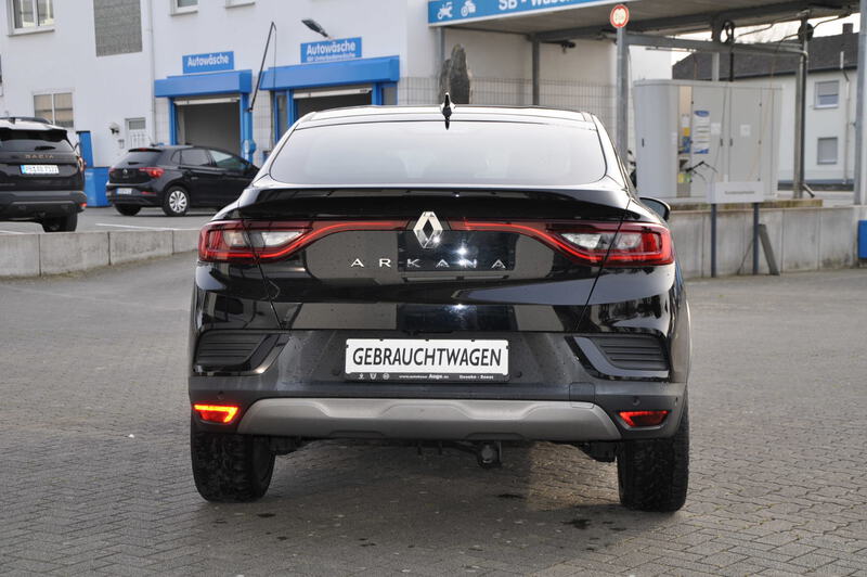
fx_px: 1516
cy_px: 288
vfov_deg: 21.5
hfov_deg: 31.9
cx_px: 434
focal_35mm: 63
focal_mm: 42
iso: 200
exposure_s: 1/200
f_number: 5.6
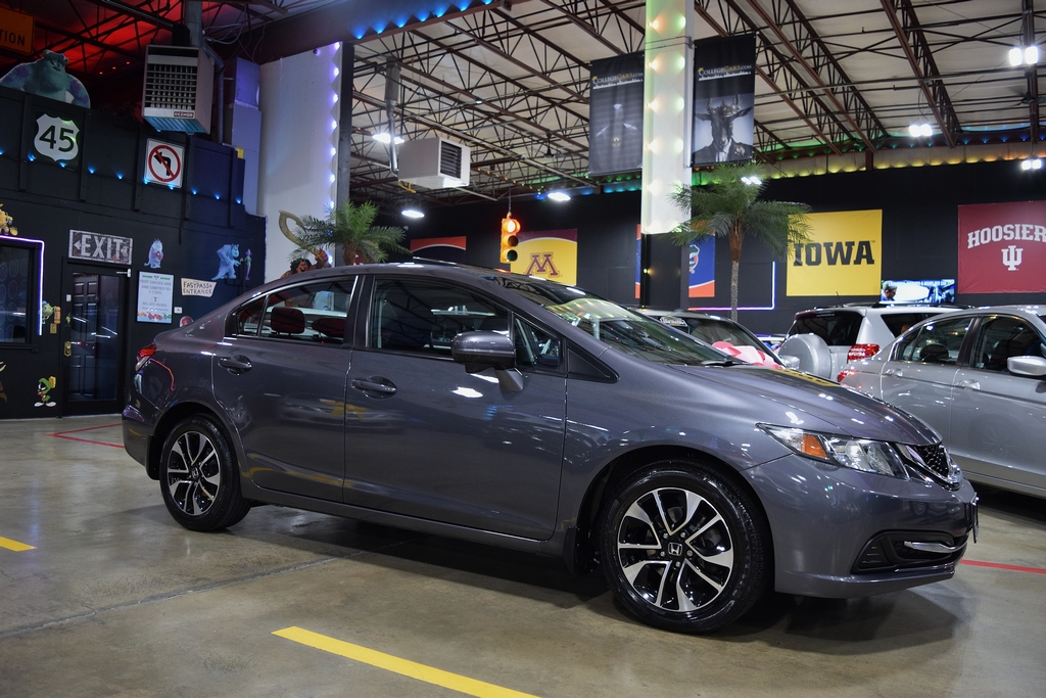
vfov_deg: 47.9
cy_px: 349
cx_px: 523
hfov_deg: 67.4
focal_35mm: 27
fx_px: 785
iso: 900
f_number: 3.5
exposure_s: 1/60
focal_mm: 18
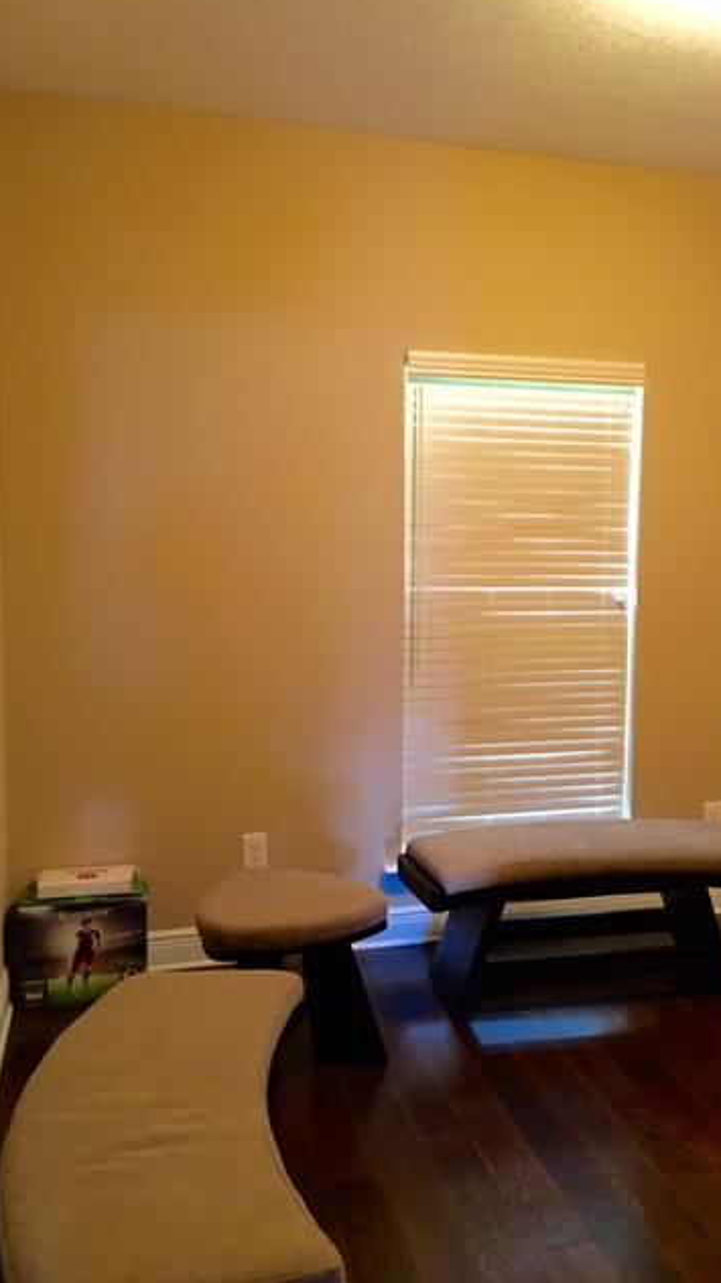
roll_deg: -0.7
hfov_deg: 36.4
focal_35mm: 32
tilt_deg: -5.6
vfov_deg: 61.0
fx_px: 1089
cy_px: 637
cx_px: 449
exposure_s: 1/4
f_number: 2.2
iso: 80
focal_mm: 4.15
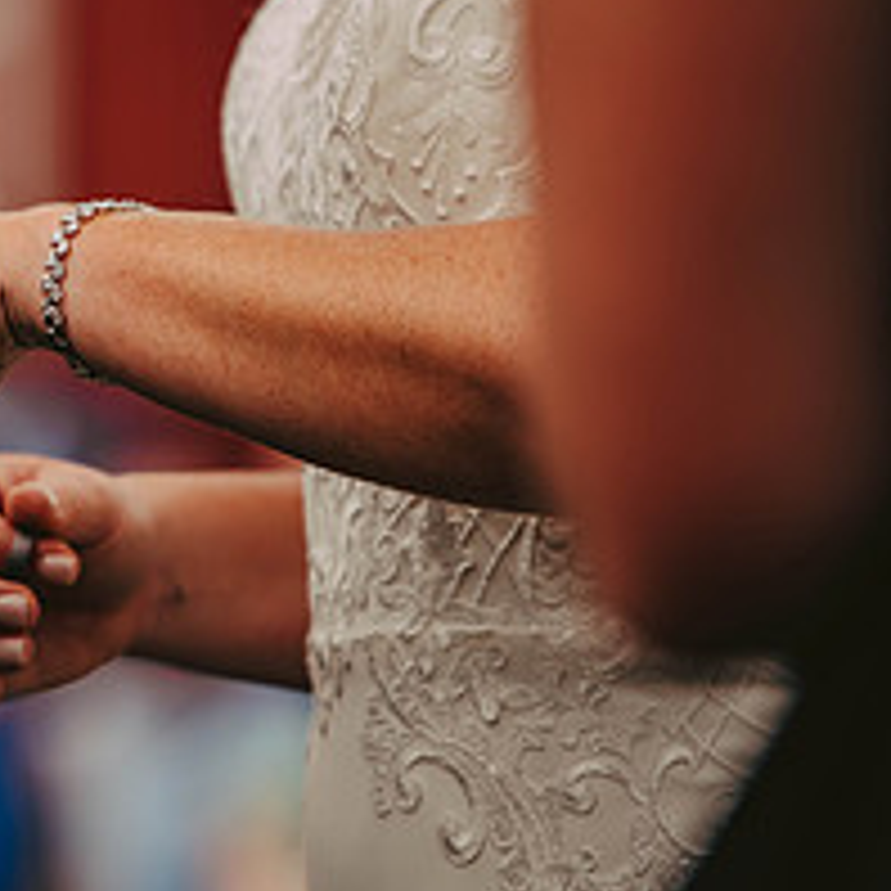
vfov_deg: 3.5
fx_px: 14473
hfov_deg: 3.5
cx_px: -338
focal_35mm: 497
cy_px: 268
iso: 200
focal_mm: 200
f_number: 2.8
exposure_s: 1/1250
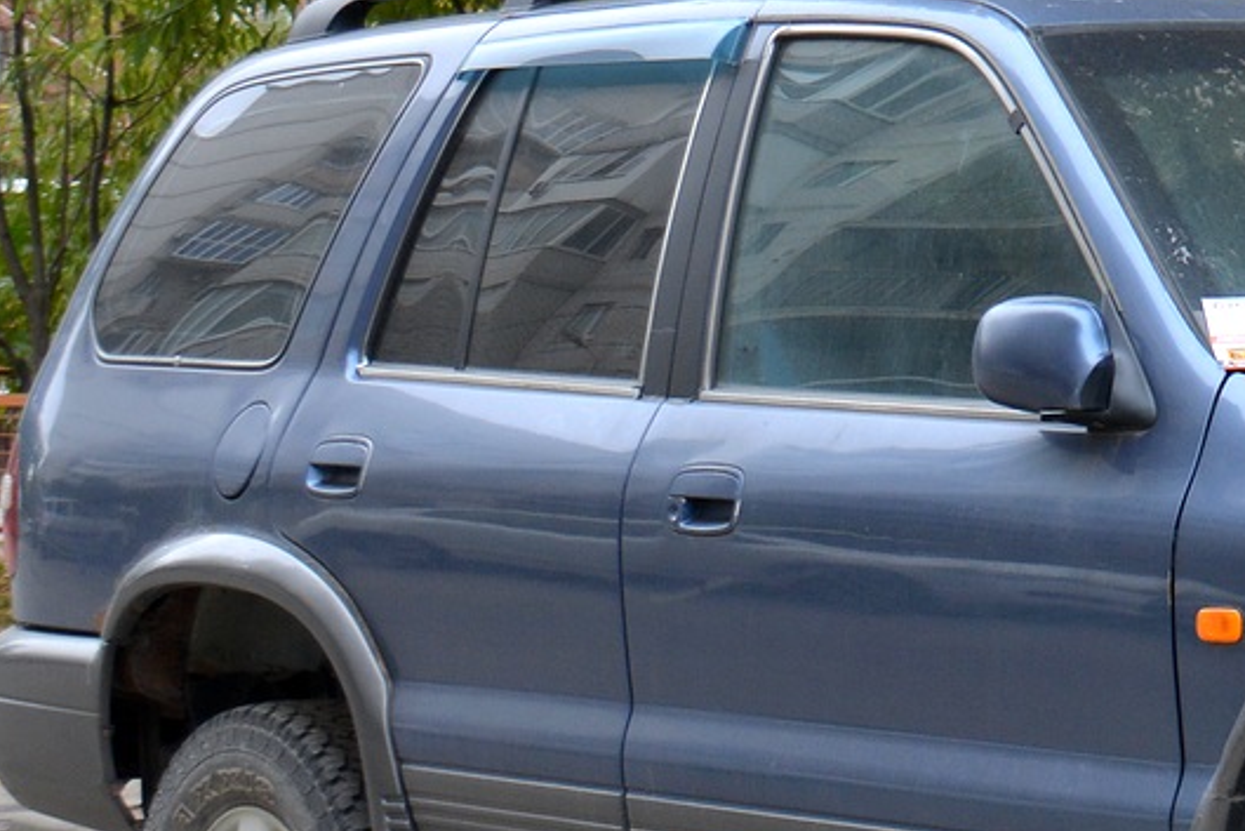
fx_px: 4704
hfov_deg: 14.6
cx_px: 1454
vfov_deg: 10.1
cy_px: 432
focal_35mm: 136
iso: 400
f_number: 5
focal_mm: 32
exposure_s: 1/100
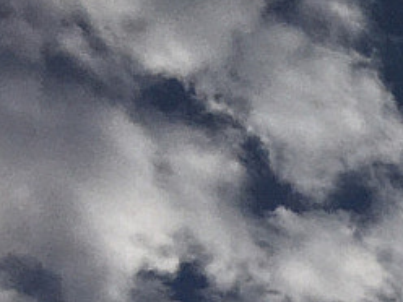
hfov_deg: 8.5
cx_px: 1287
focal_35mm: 187
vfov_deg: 7.2
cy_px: 852
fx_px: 2177
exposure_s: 1/7692
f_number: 2.2
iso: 25
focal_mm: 4.15
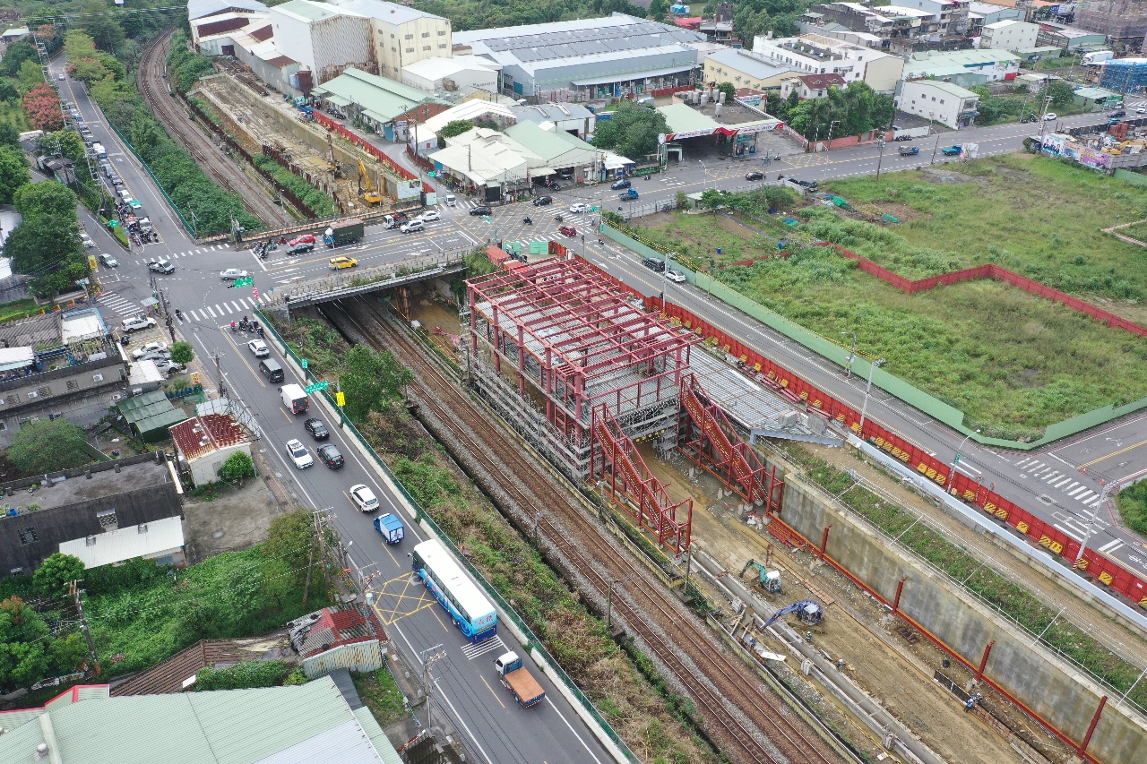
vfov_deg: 46.4
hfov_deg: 65.5
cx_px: 574
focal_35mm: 28
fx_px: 892
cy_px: 382
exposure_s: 1/200
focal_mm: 10.26
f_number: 4.5
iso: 100
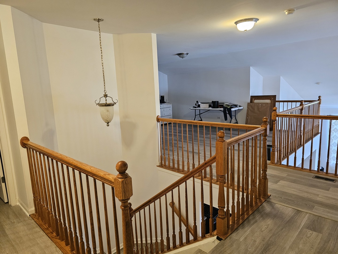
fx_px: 225
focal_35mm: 23
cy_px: 127
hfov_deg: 73.9
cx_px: 169
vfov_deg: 58.9
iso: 640
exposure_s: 1/120
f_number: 1.7
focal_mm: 6.3
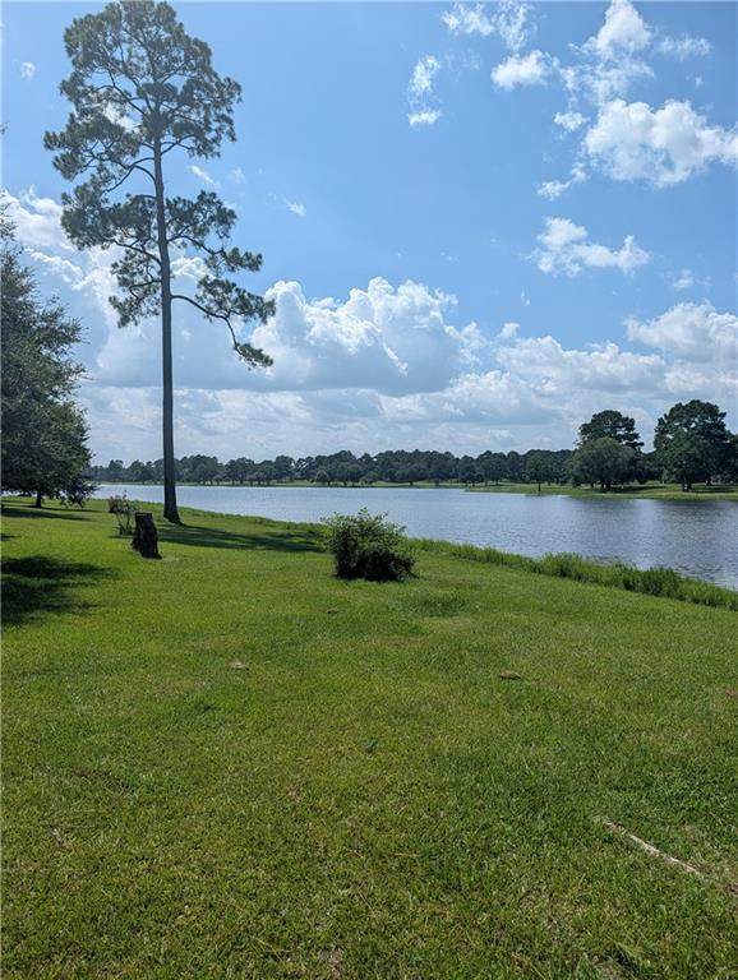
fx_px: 681
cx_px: 369
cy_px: 490
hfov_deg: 56.9
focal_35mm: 24
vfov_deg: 71.5
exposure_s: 1/2132
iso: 21
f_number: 1.68
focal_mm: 6.9
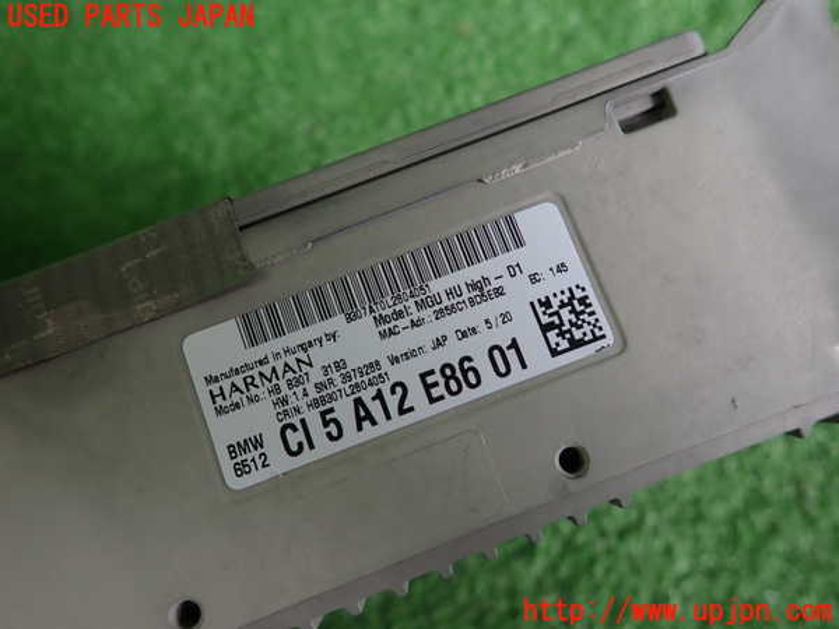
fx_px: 606
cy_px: 314
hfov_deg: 69.4
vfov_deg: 54.9
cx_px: 420
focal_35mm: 25
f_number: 2
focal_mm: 4.5
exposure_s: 1/60
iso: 125
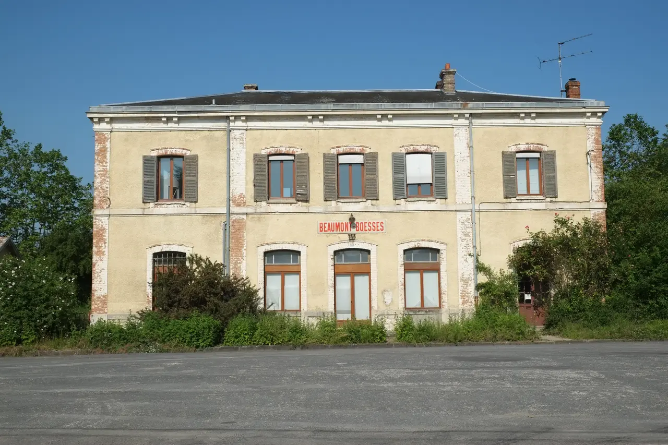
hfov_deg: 48.5
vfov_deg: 33.4
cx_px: 334
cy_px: 222
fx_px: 742
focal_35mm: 40
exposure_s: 1/420
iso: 200
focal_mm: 26.5
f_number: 9
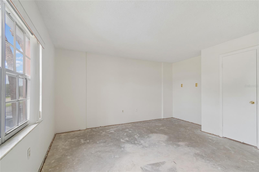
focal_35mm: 15
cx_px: 130
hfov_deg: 100.4
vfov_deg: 77.3
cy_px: 86
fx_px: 108
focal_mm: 10
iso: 100
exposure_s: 1/15
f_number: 4.5
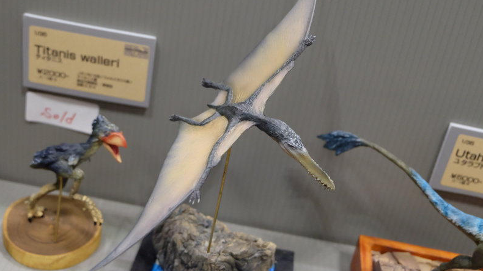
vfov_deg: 23.0
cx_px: 243
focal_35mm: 52
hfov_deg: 39.9
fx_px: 666
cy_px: 127
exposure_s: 1/60
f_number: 5
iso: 3200
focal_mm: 32.5
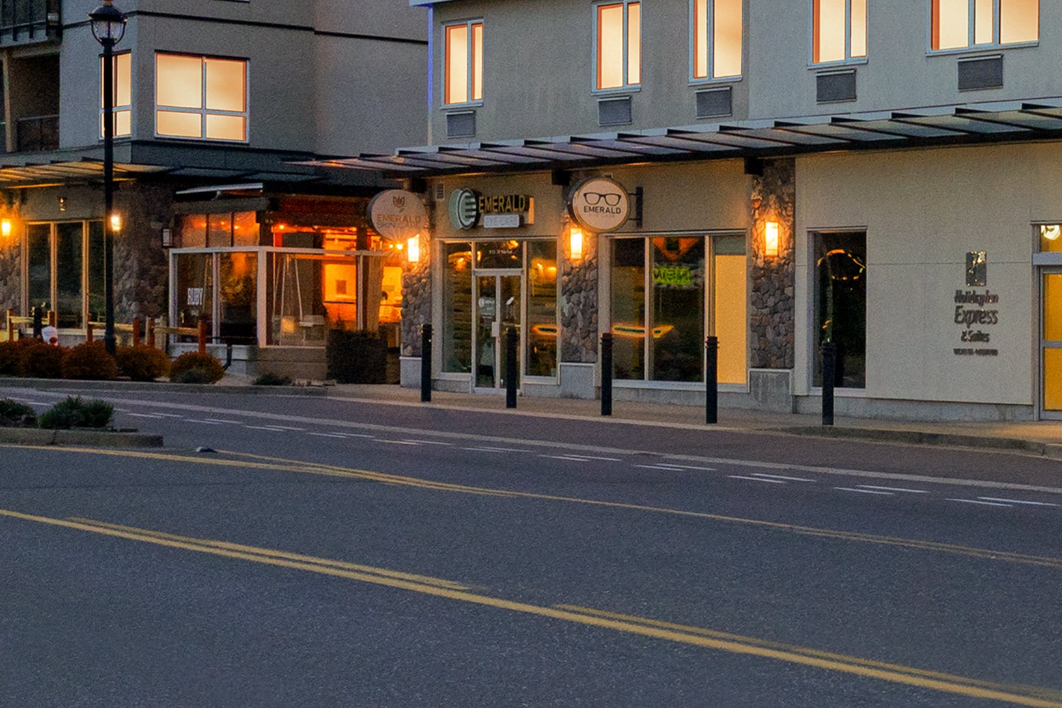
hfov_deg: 18.4
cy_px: -436
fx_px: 2625
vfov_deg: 14.1
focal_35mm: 89
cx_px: 1854
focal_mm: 24
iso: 400
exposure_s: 5
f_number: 10
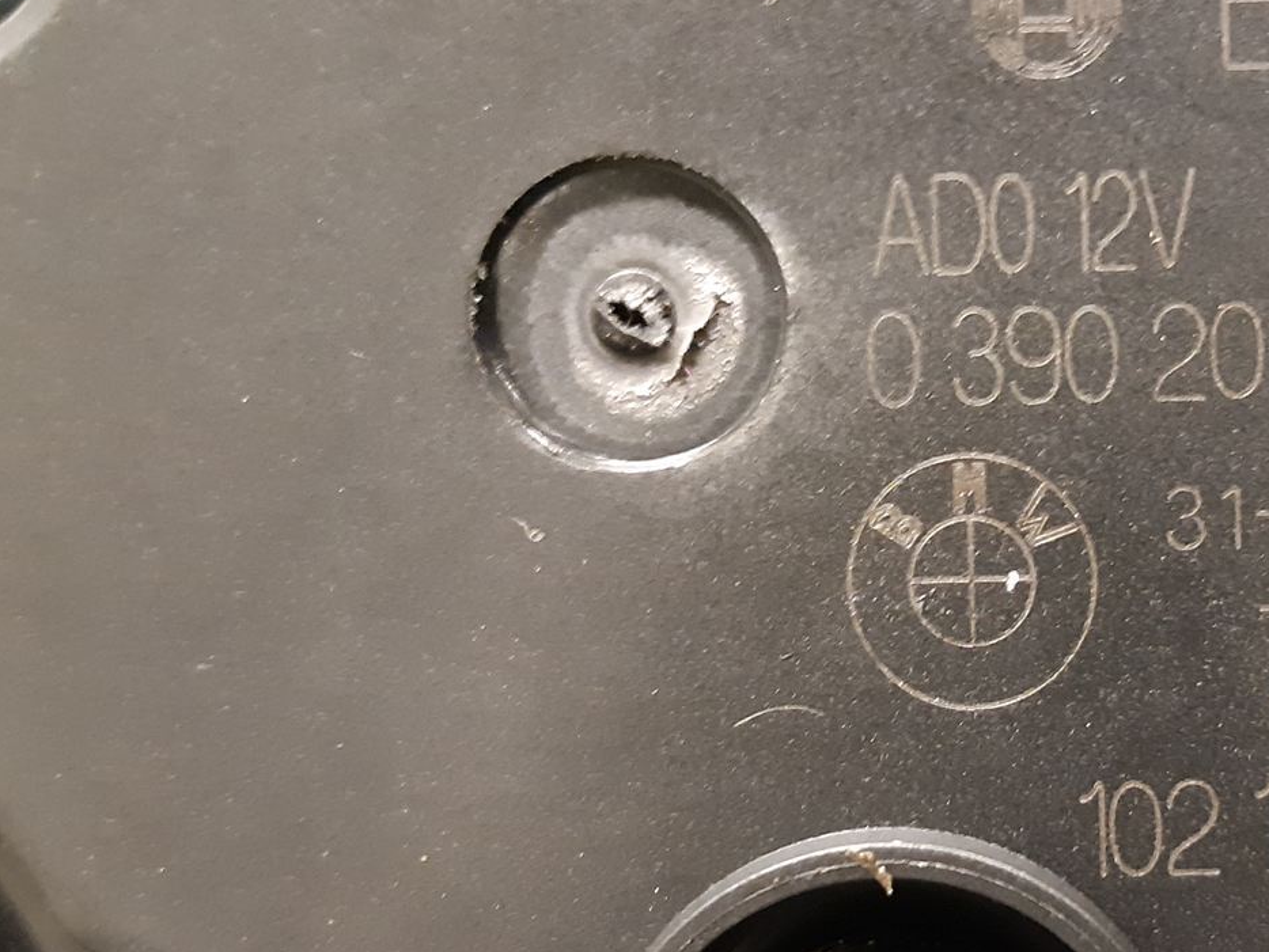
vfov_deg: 25.6
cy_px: 543
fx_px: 2090
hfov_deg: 32.9
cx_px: 997
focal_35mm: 57
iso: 640
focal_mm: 3.93
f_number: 1.7
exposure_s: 1/20
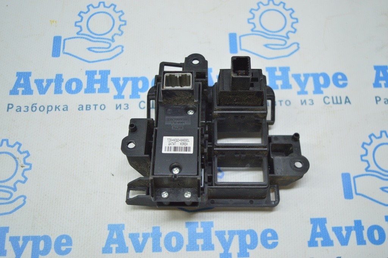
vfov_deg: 34.2
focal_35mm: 39
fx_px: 420
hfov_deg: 49.6
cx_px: 194
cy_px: 129
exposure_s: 1/60
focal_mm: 26
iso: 400
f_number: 4
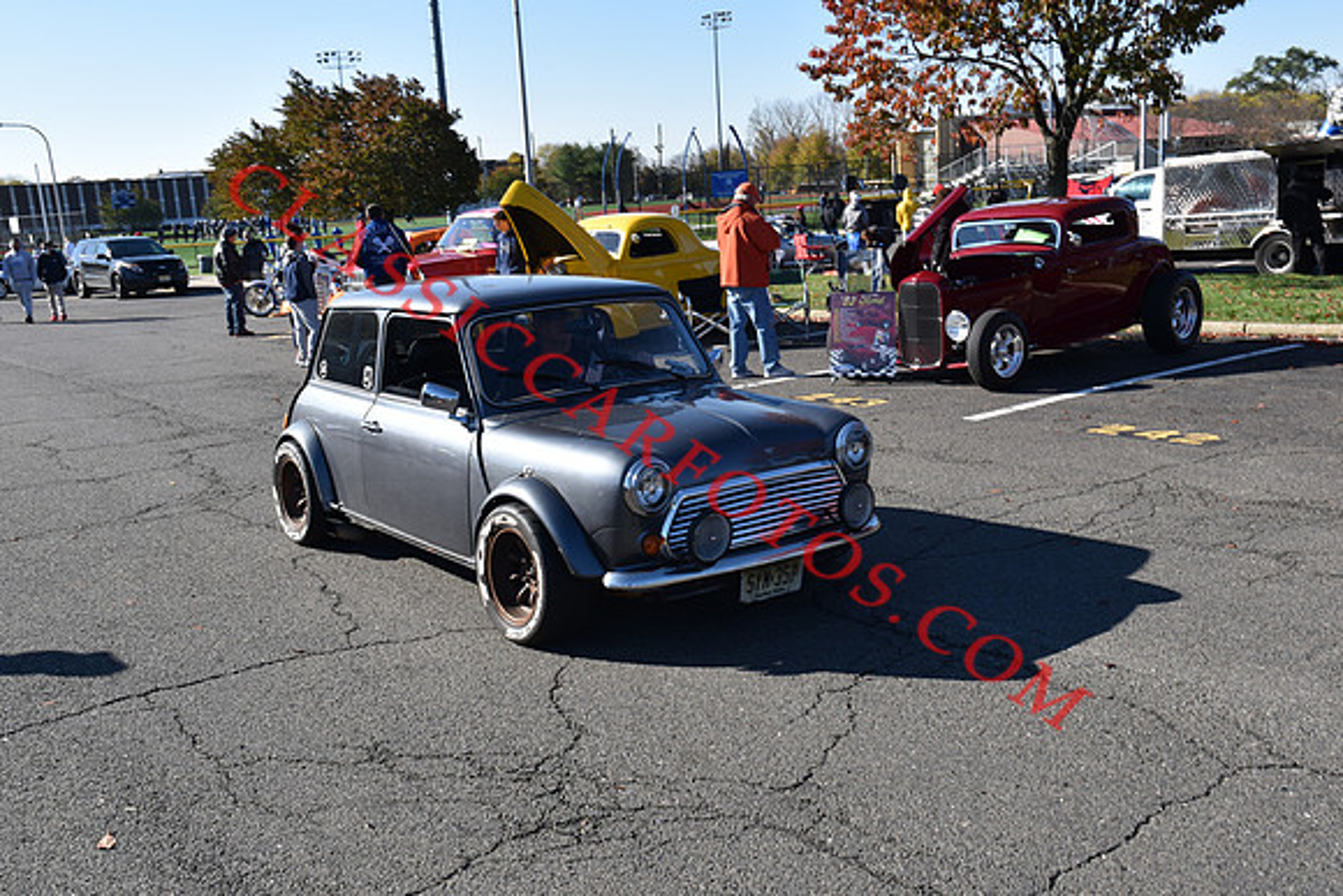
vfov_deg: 36.9
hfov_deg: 53.1
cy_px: 448
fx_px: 1343
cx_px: 672
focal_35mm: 36
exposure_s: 1/250
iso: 200
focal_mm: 24
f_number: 8
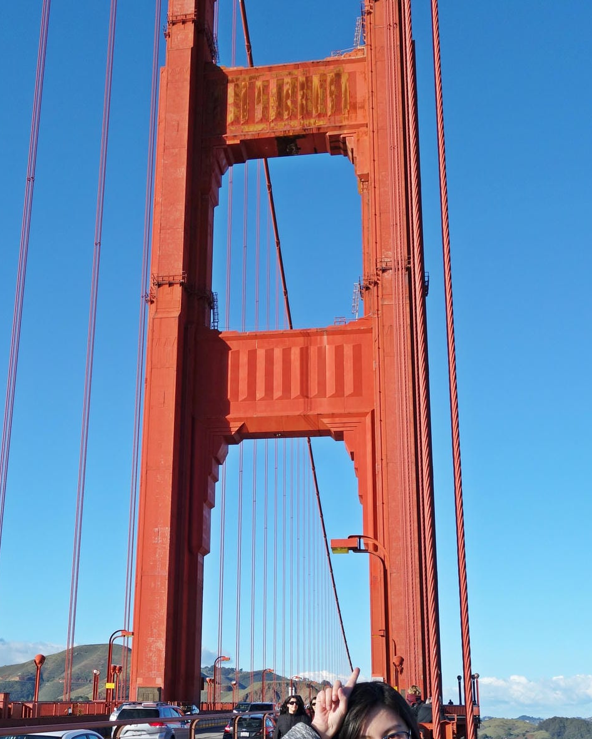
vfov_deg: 45.3
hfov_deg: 37.3
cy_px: 472
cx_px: 248
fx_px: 876
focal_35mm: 40
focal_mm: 10.4
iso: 125
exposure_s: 1/640
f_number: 5.6
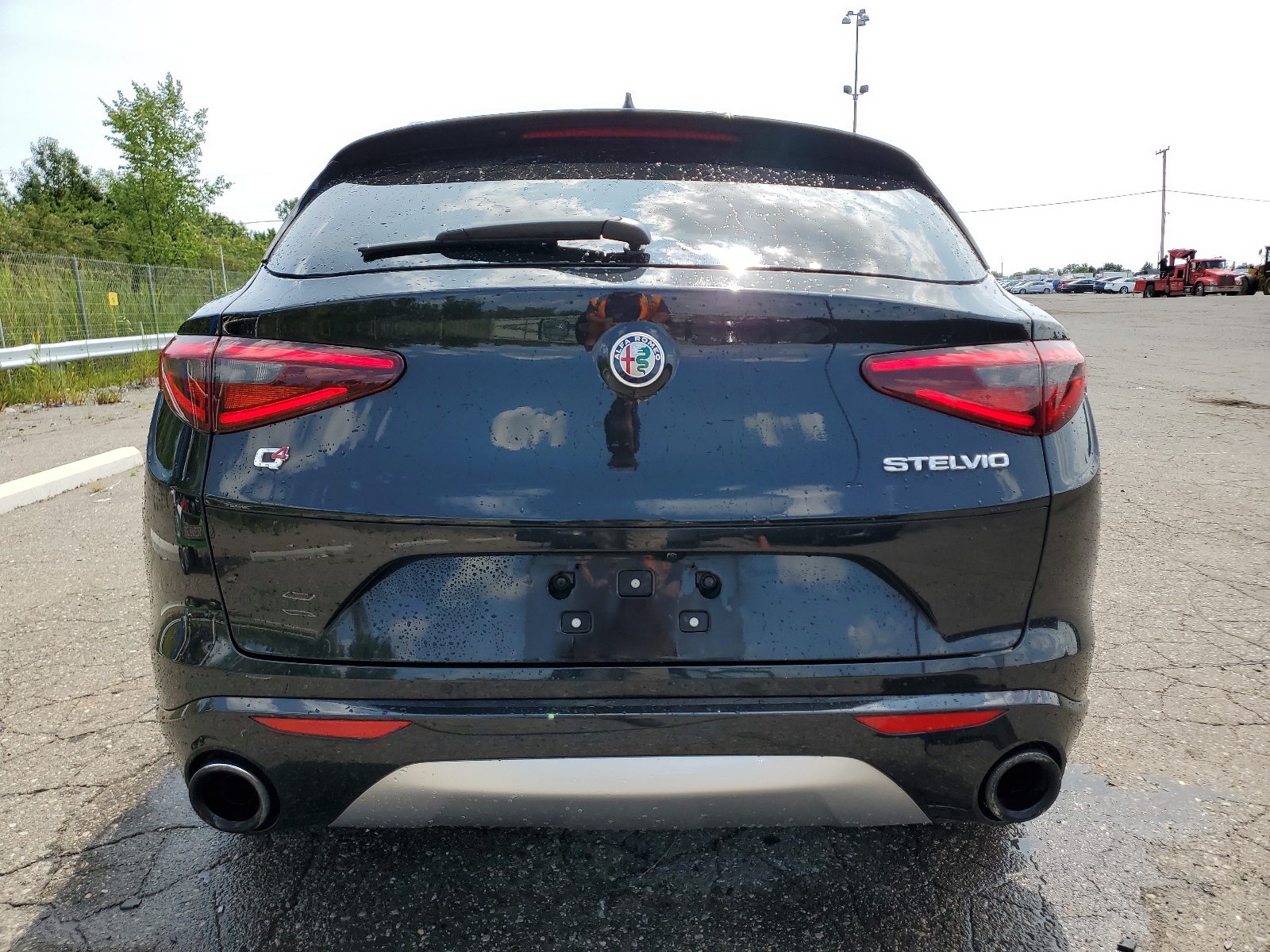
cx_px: 635
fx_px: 954
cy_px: 476
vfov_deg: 53.1
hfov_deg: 67.3
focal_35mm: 26
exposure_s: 1/2000
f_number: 1.5
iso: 50
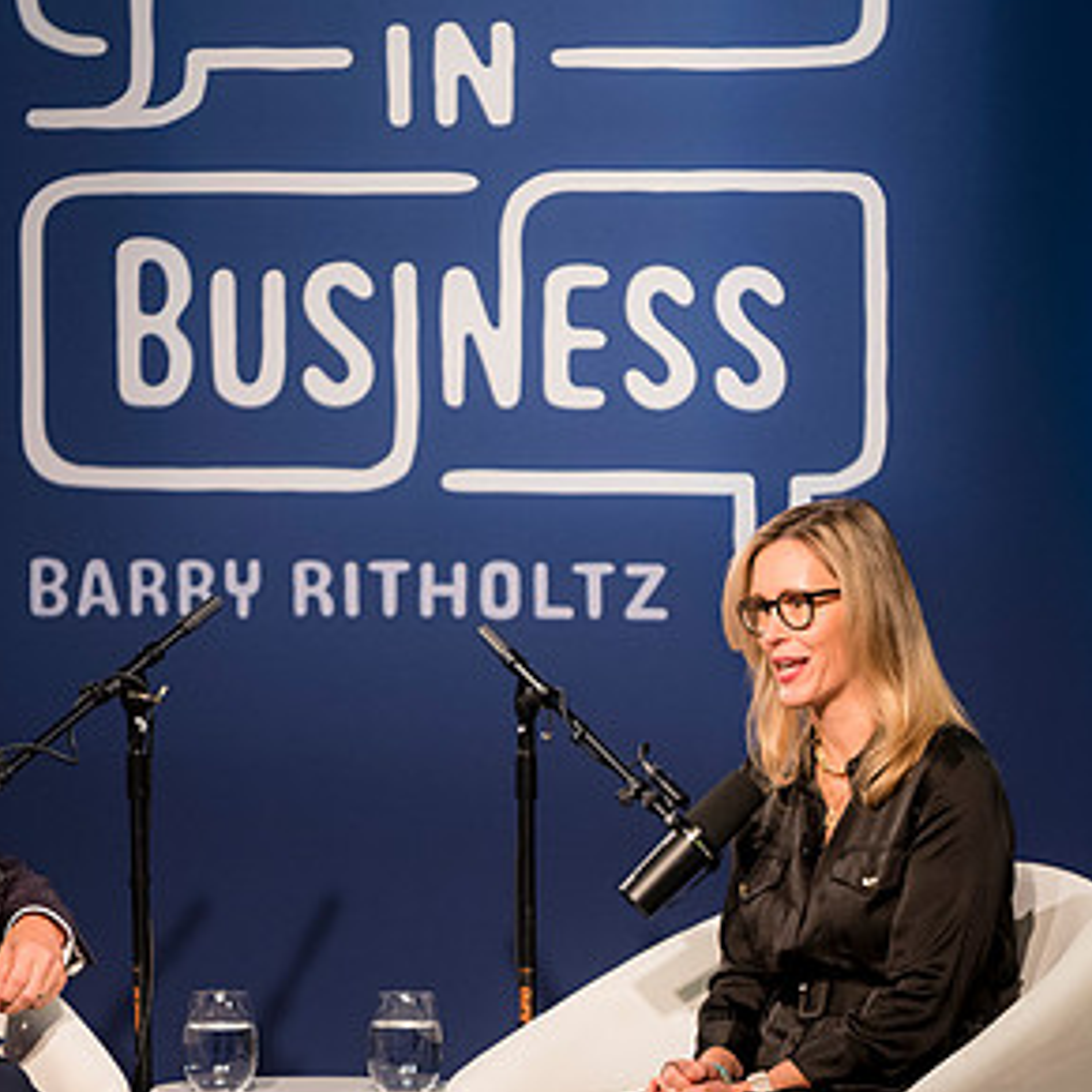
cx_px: 474
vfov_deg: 4.9
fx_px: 12849
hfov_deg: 4.9
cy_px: 406
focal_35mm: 360
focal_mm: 200
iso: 1250
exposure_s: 1/125
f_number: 2.8
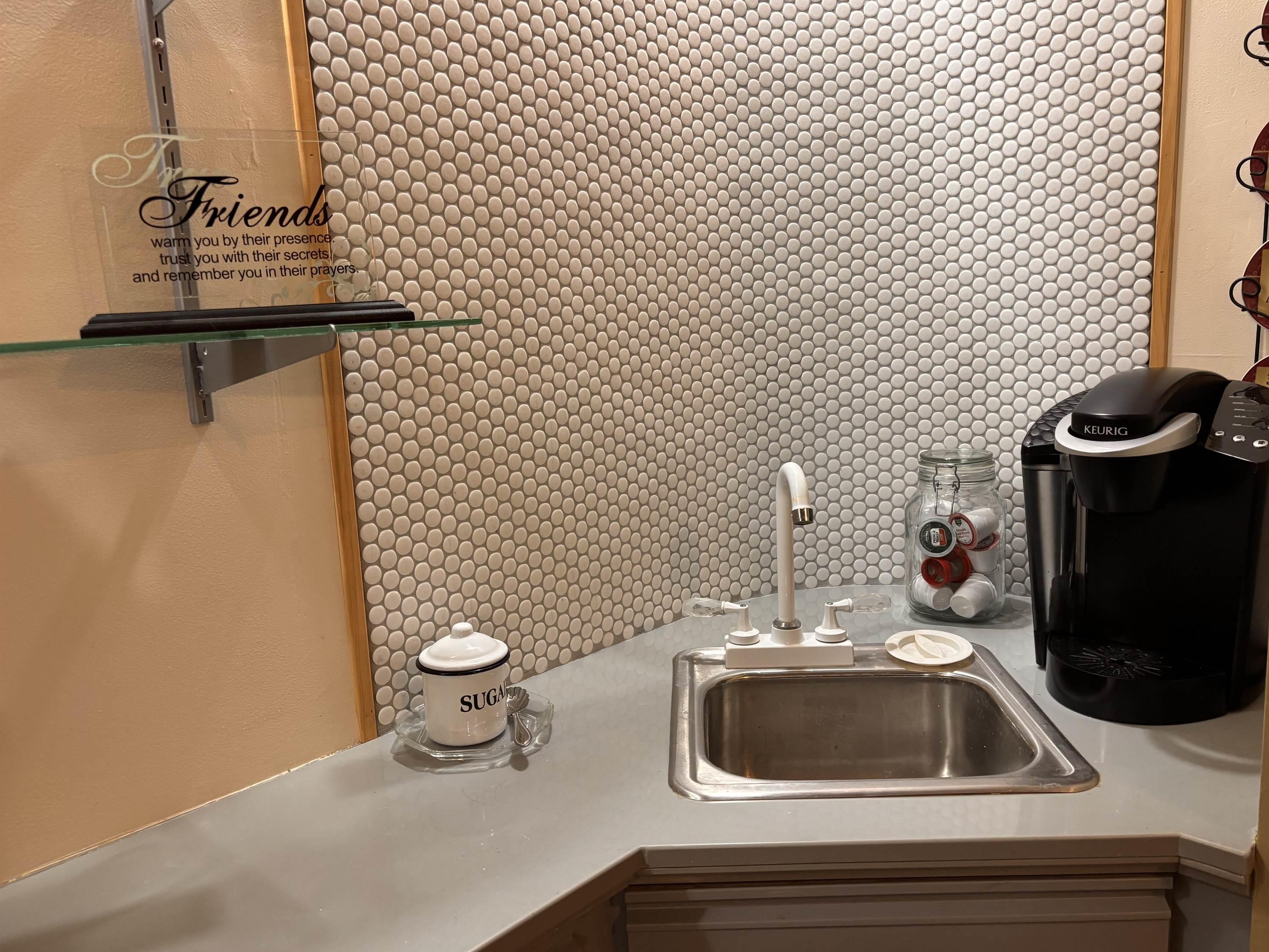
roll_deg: +2.9
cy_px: 477
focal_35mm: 27
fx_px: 990
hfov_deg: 65.3
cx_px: 658
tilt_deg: -10.5
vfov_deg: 51.4
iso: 160
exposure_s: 1/60
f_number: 1.6
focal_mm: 5.96
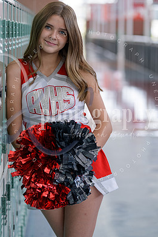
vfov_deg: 17.8
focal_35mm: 115
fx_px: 756
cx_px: 74
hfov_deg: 11.9
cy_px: 104
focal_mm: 100
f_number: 2.8
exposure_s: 1/125
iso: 250
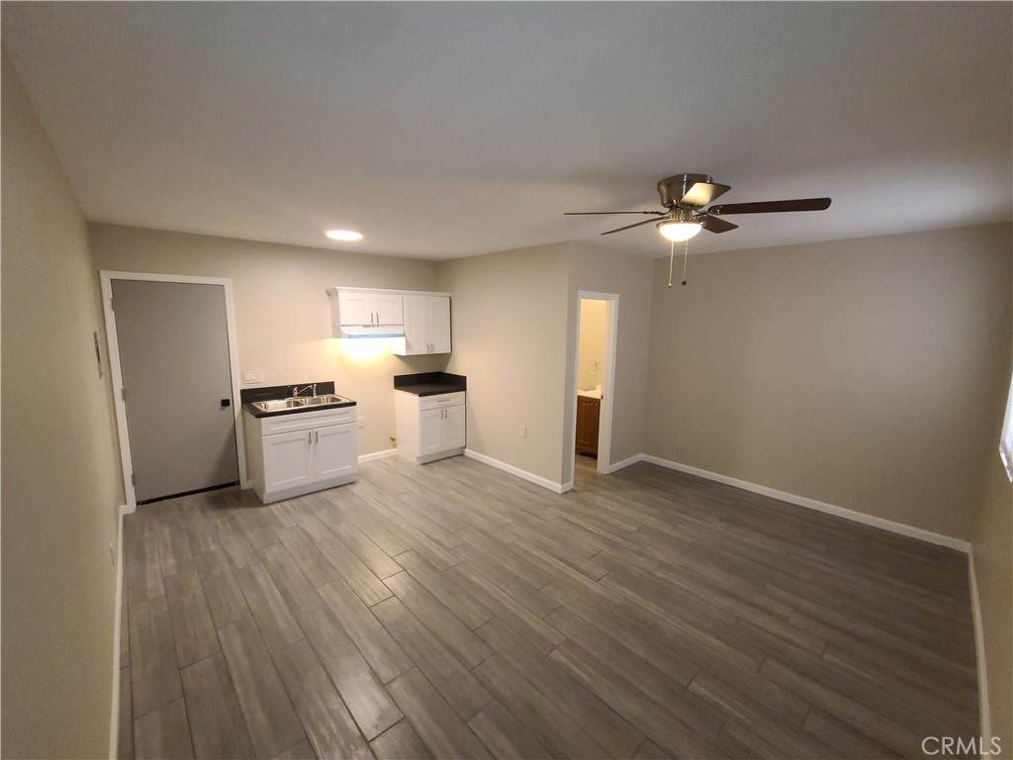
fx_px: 380
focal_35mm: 13
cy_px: 380
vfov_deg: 89.9
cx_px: 506
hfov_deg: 106.2
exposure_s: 1/59
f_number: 2.2
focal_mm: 2.2
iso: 400
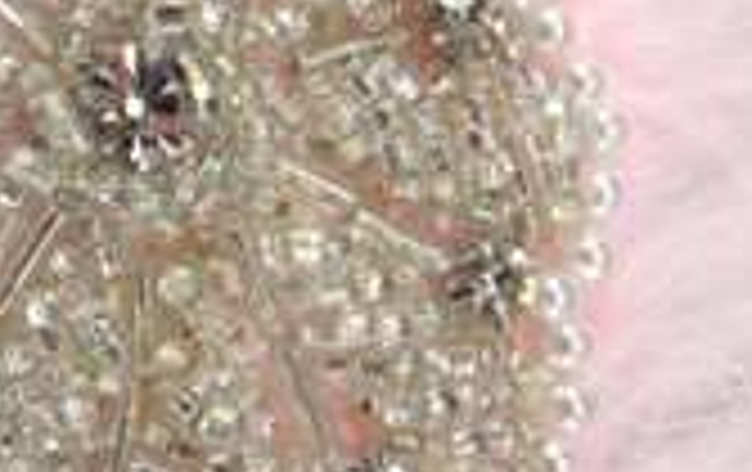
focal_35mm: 114
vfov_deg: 11.5
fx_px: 2340
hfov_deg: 18.1
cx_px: 171
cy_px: 211
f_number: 3.9
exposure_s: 1/202
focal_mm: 6.6
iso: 64
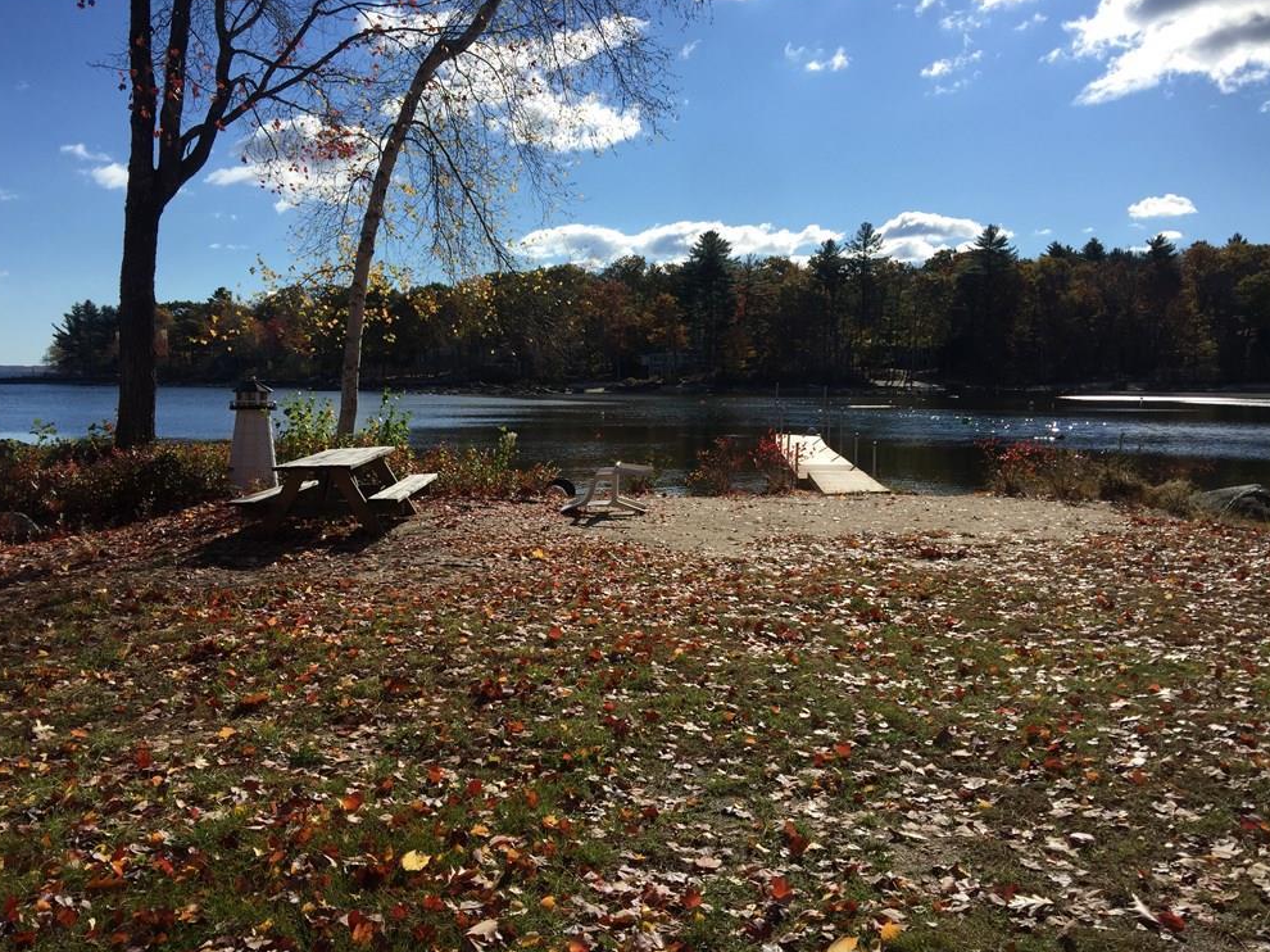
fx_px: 1100
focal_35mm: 30
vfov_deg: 46.8
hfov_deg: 60.0
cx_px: 625
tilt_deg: -4.9
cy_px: 480
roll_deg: -0.7
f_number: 2.2
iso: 32
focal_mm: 4.15
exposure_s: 1/3300
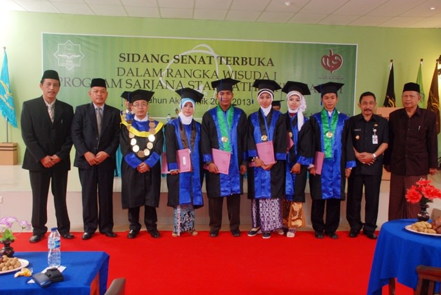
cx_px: 220
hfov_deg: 57.2
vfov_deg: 40.1
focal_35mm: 33
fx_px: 405
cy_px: 148
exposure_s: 1/80
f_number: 6.3
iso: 640
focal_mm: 22
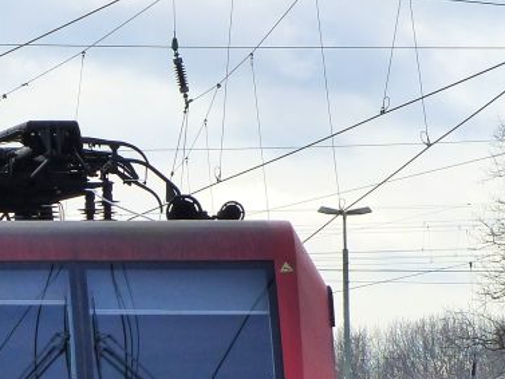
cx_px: 48
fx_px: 8260
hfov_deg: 3.5
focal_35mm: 566
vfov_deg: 2.6
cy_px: 502
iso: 250
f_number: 4
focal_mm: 32
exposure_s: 1/1000
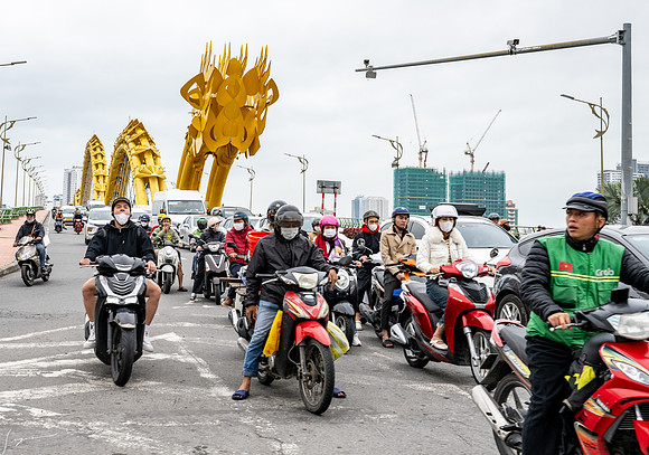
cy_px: 164
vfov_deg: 29.8
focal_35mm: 46
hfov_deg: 41.1
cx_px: 201
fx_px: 850
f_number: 8
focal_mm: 34
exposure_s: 1/320
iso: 250
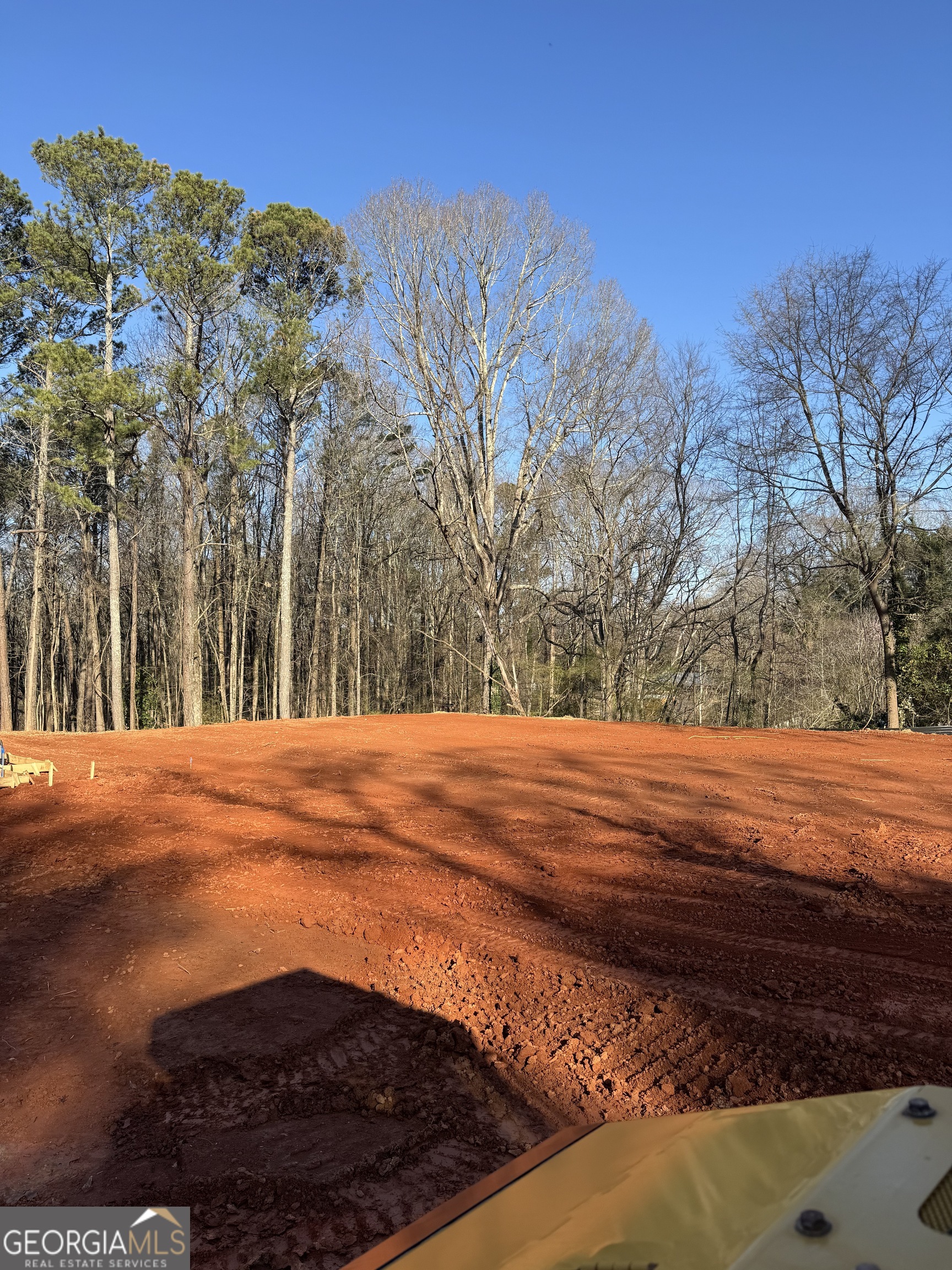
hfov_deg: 56.8
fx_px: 880
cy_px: 635
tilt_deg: +0.6
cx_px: 476
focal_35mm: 24
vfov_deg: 71.6
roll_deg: -1.0
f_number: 1.78
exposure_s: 1/2252
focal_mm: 6.76
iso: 80
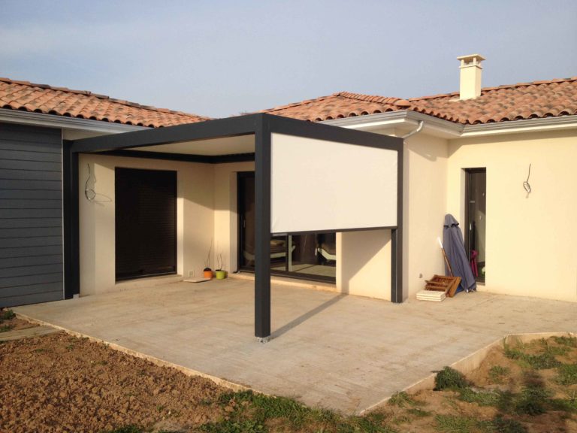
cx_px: 288
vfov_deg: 40.7
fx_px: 583
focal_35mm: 35
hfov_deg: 52.6
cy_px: 216
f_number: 2.4
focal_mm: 4.28
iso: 50
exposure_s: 1/1346
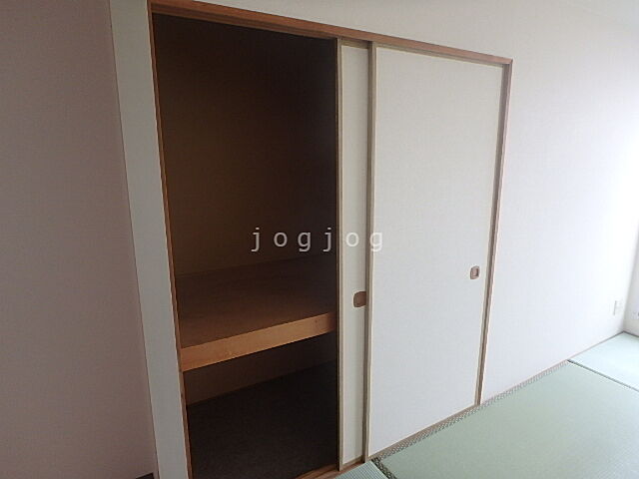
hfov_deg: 79.0
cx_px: 320
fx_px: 388
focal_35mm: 21
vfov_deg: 63.4
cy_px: 240
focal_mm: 3.7
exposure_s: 1/50
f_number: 3.5
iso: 200
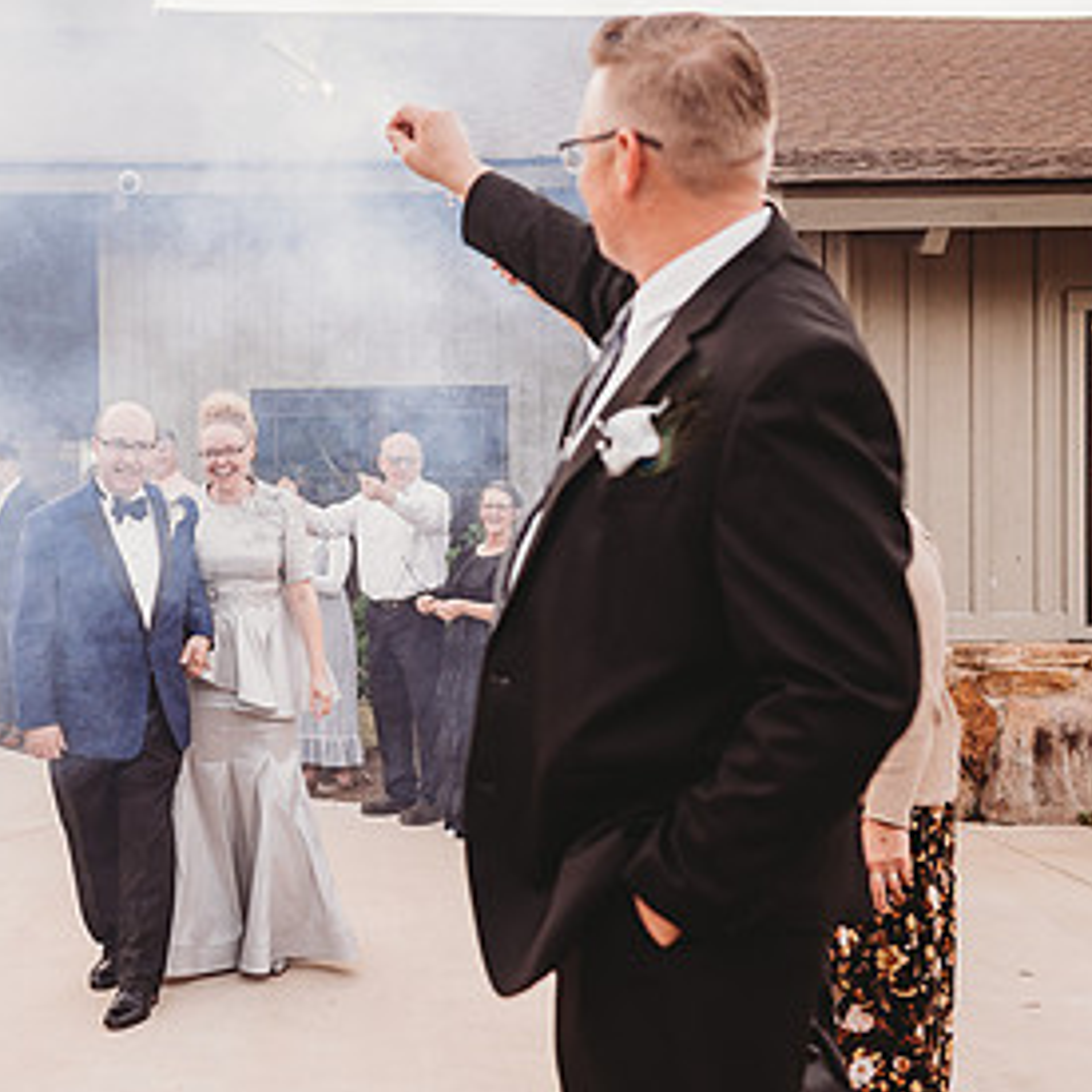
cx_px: 222
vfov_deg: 39.2
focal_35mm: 43
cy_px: 562
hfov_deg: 37.8
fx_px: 1535
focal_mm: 24
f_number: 2.5
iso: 160
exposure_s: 1/200
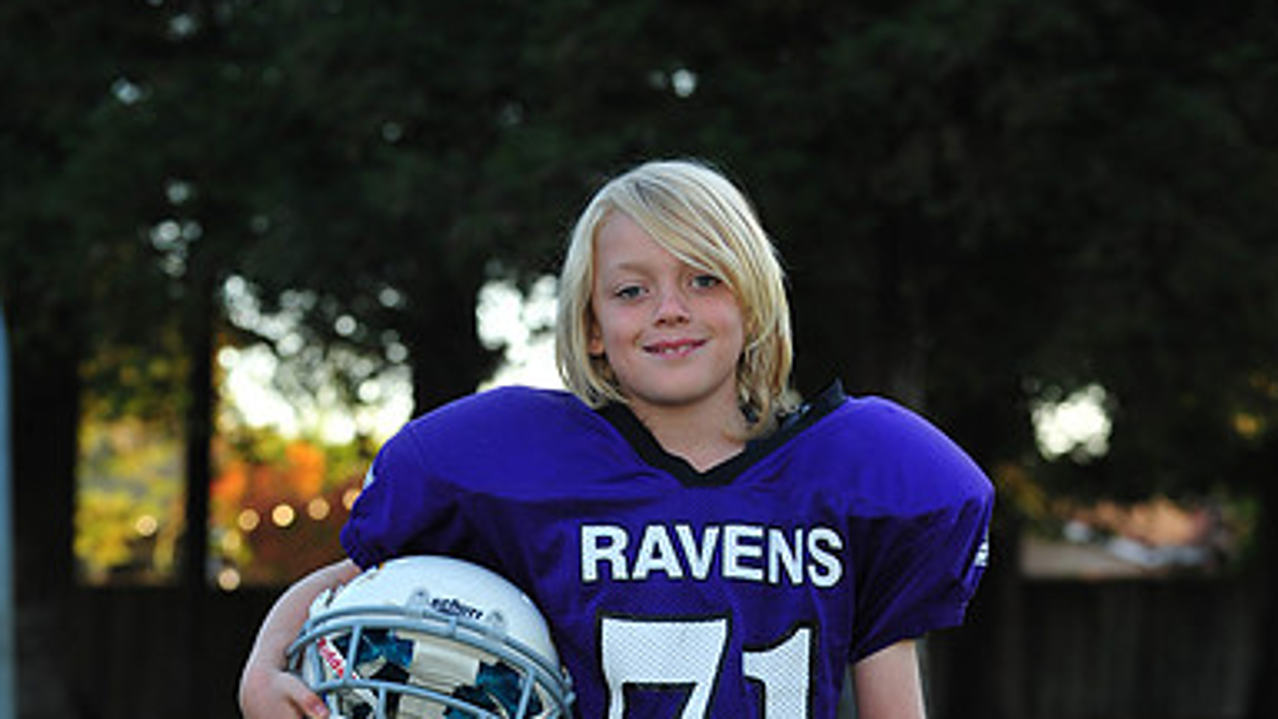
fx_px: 4609
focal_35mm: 136
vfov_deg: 8.8
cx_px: 639
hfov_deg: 15.8
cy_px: 925
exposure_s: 1/125
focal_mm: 86
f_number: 4.5
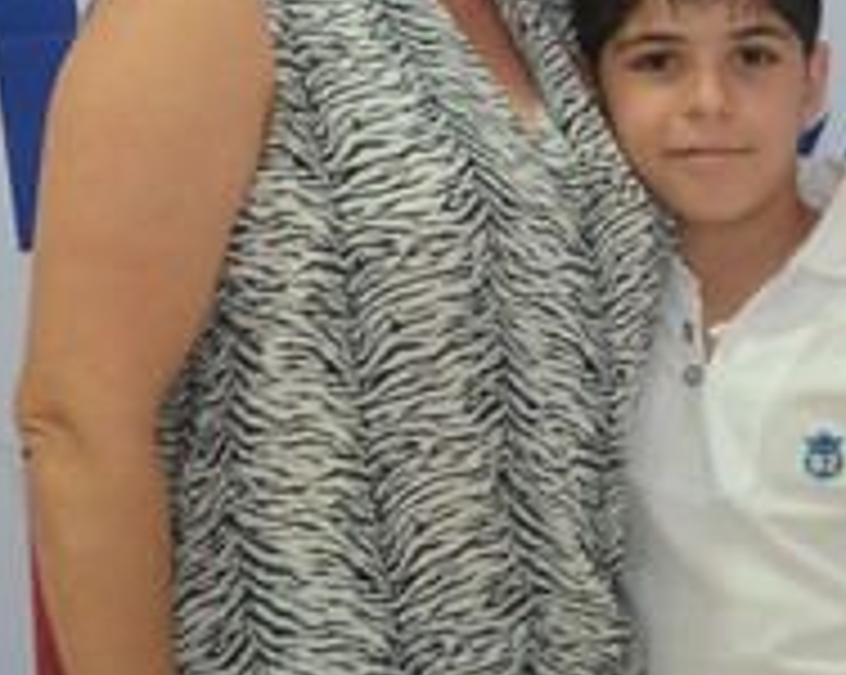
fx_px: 3377
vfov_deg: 11.3
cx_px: 513
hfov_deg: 14.3
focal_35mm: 135
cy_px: 68
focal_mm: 40
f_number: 4.5
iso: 1600
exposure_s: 1/80
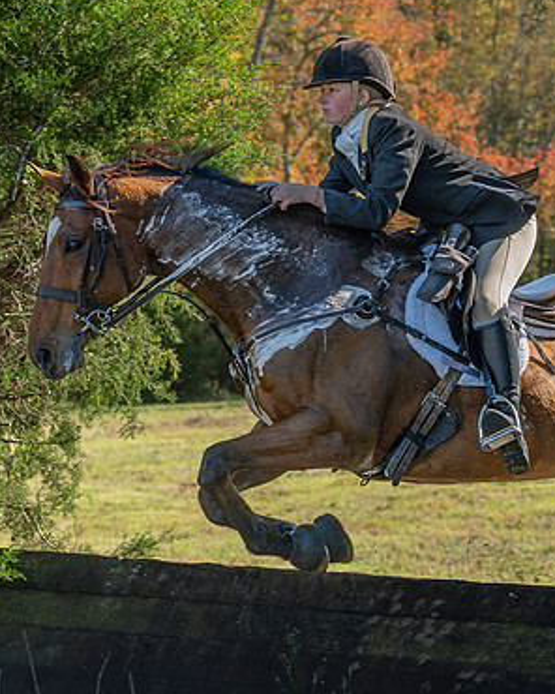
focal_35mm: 130
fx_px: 2669
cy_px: 293
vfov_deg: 14.8
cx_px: 310
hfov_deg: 11.9
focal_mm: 70
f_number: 4
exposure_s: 1/640
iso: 500
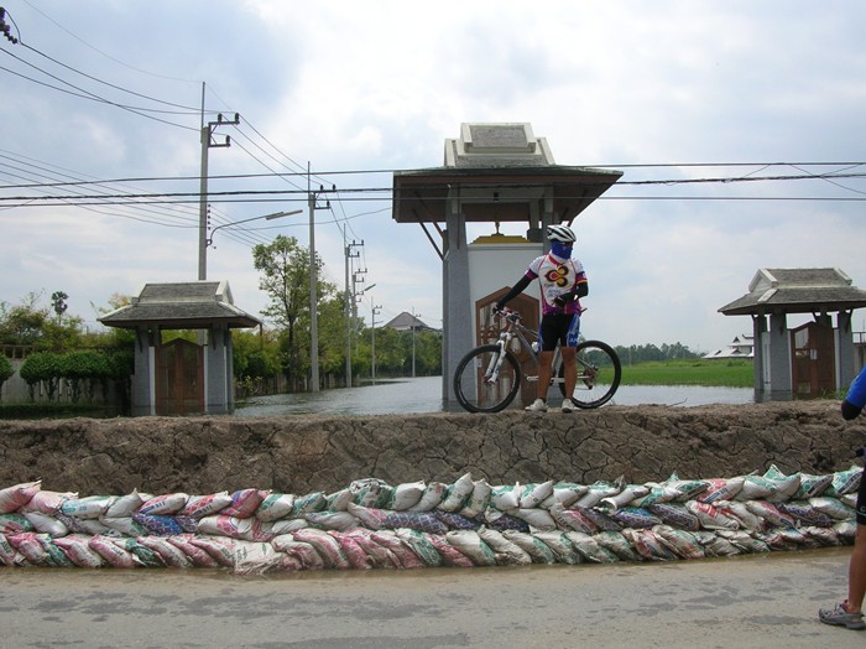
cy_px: 324
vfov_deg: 40.7
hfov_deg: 52.7
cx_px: 433
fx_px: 875
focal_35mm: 35
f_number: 5.6
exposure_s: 1/588
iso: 71
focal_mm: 5.8
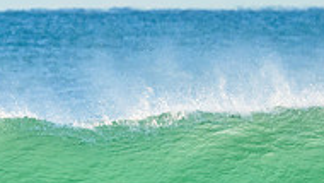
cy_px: 251
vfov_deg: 0.7
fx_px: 14549
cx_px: 118
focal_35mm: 1693
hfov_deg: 1.3
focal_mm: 530
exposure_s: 1/1600
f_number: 11
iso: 3600
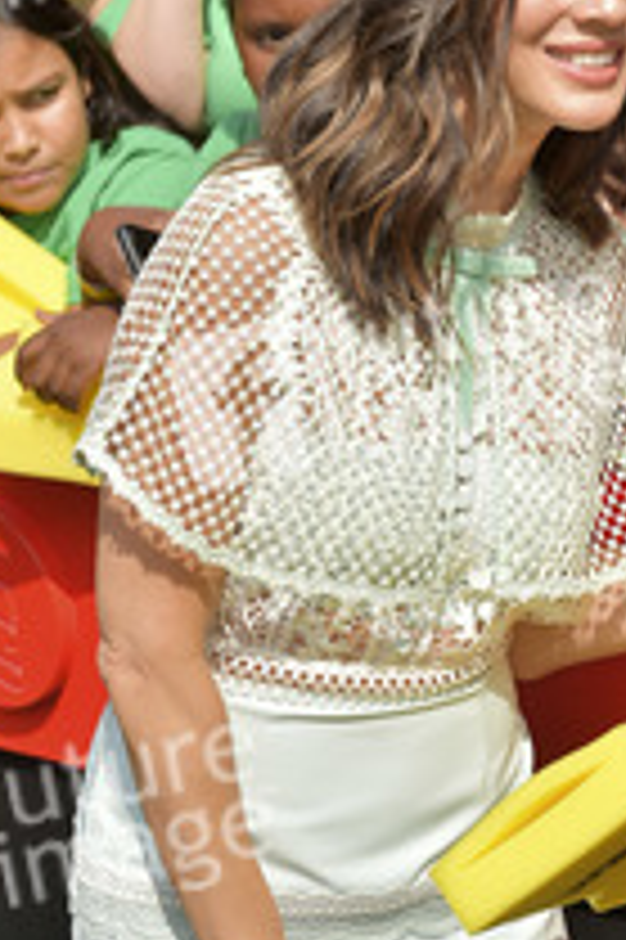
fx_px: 3501
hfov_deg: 10.2
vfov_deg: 15.3
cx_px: 534
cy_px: 607
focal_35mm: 134
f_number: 6.3
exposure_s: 1/320
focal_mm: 70
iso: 200
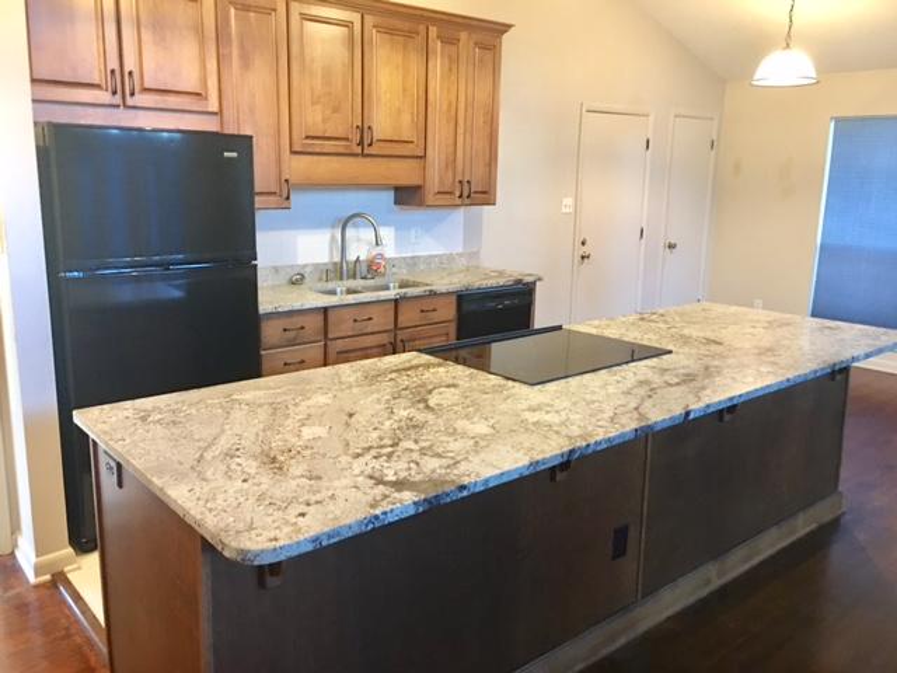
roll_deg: -1.1
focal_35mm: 29
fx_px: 751
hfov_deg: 61.7
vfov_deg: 48.2
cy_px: 336
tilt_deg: -11.6
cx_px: 448
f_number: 2.2
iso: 64
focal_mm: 4.15
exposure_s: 1/4
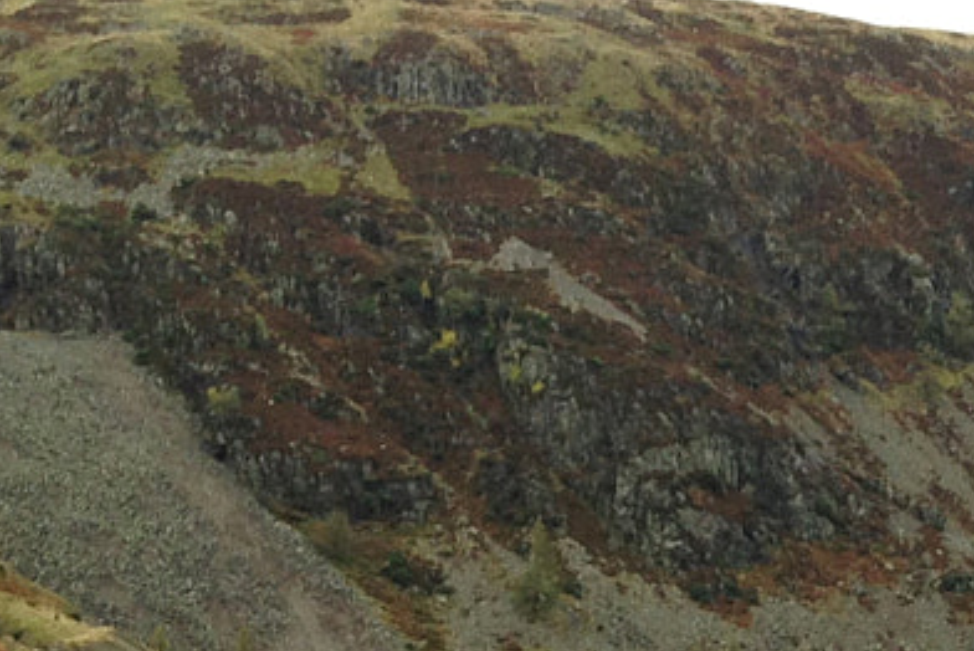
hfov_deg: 14.4
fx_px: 3790
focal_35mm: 140
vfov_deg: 9.4
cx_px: 1029
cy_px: 1088
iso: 50
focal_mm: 4.12
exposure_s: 1/407
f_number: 2.4
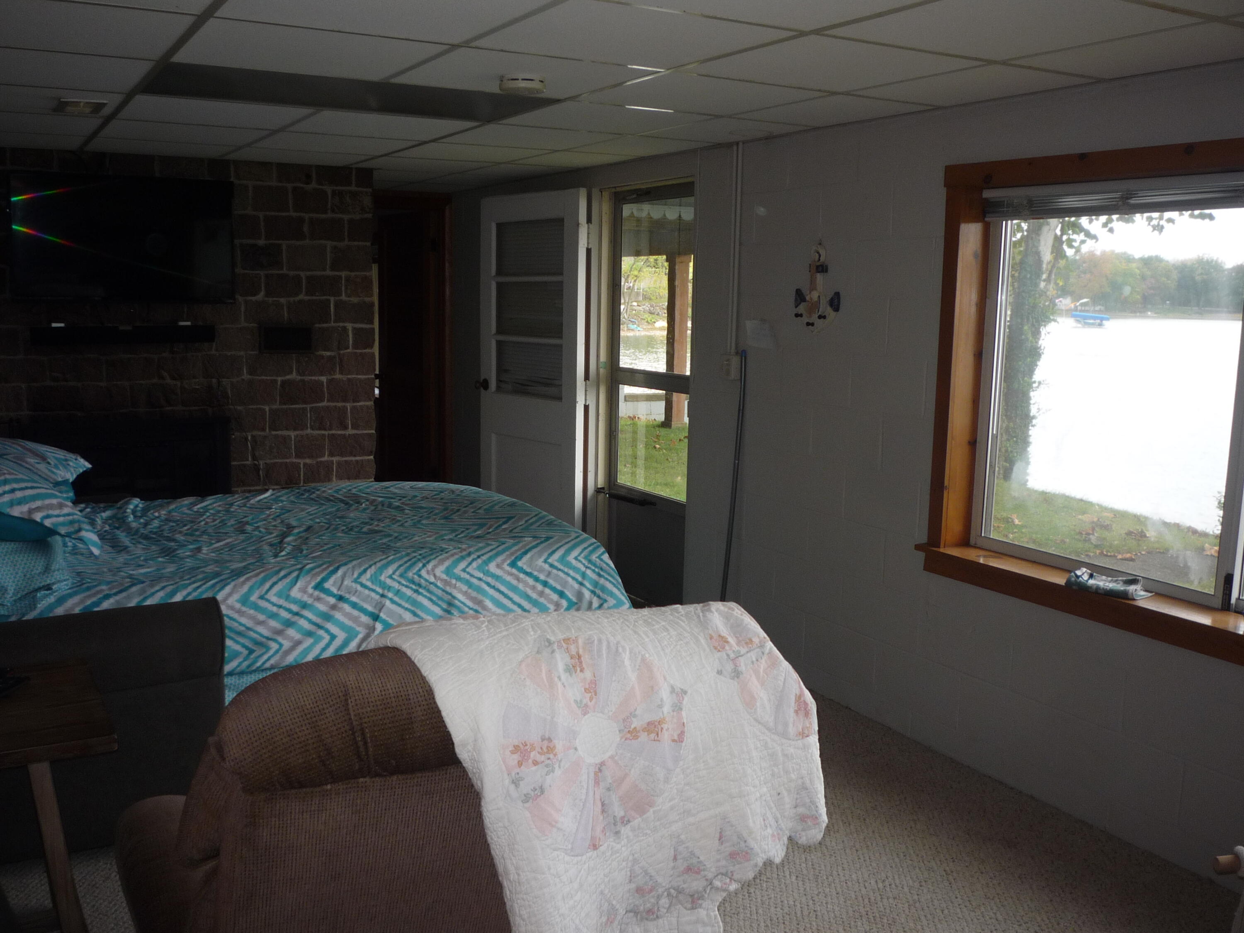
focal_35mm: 32
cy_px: 466
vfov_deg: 44.2
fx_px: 1150
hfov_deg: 56.8
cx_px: 622
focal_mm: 5.2
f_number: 3.3
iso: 100
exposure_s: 1/30
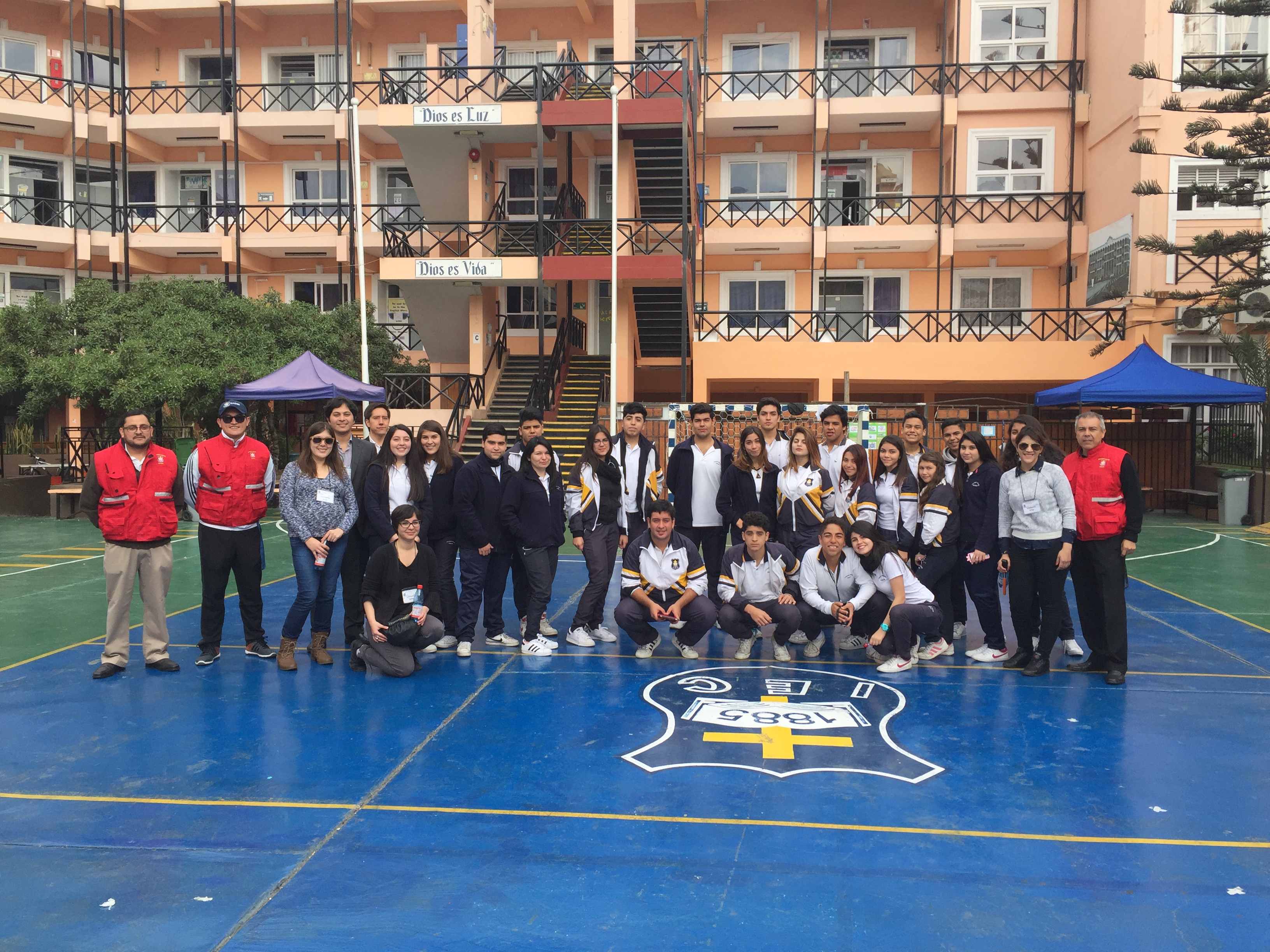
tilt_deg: -2.6
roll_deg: -0.6
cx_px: 635
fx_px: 1064
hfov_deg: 61.7
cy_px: 476
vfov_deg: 48.2
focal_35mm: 29
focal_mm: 4.15
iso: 32
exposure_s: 1/898
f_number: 2.2
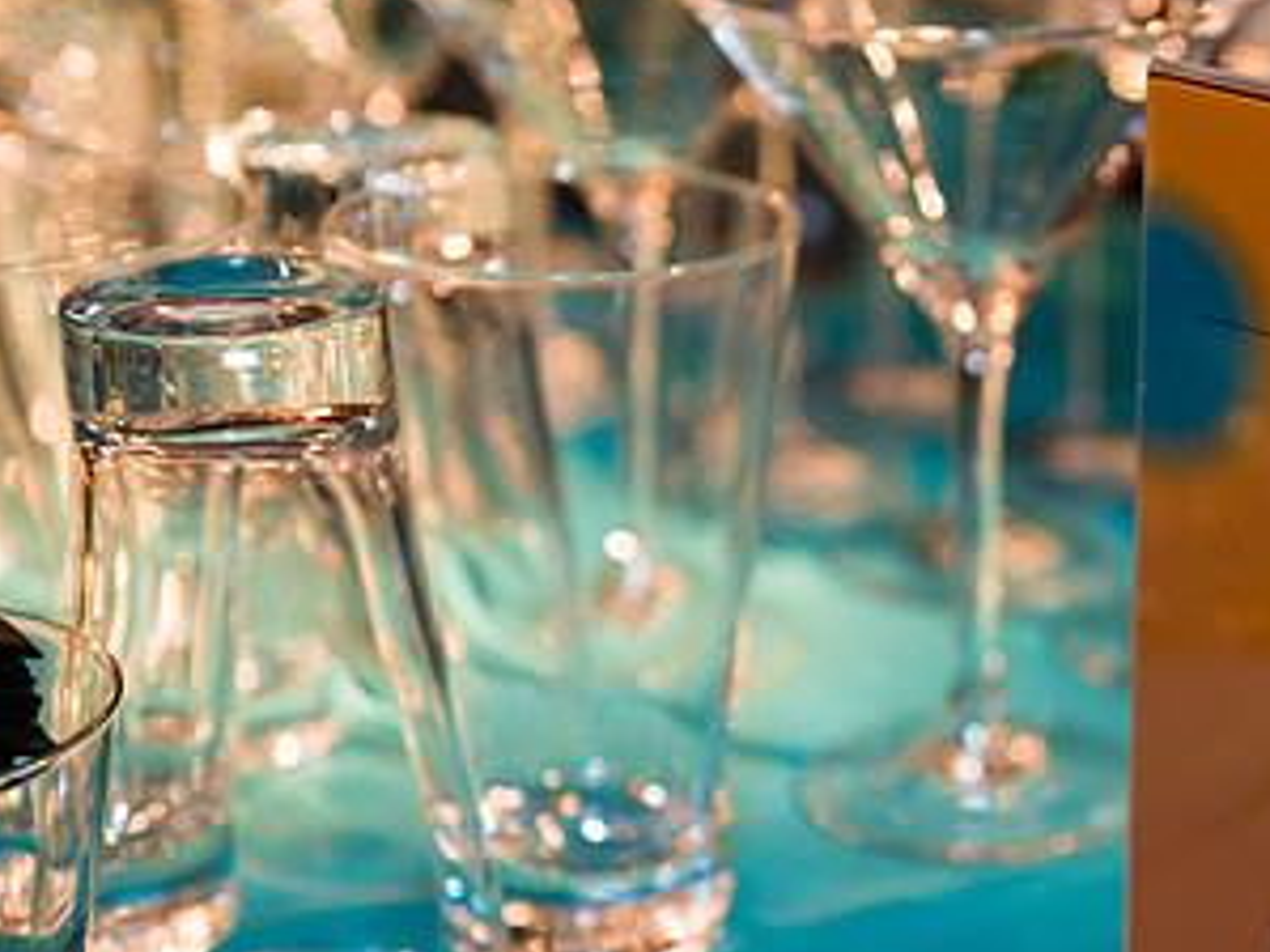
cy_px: 693
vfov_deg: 17.5
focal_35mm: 84
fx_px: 3081
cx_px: 1155
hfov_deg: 22.7
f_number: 4
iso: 1600
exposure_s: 1/125
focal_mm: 45
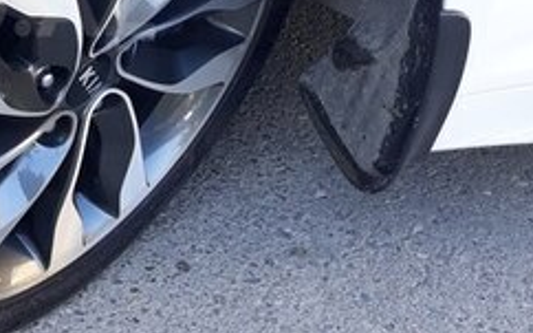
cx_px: -70
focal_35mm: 78
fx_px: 1133
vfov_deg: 16.4
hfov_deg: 24.5
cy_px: 3
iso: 40
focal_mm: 3.71
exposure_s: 1/107
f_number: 1.7
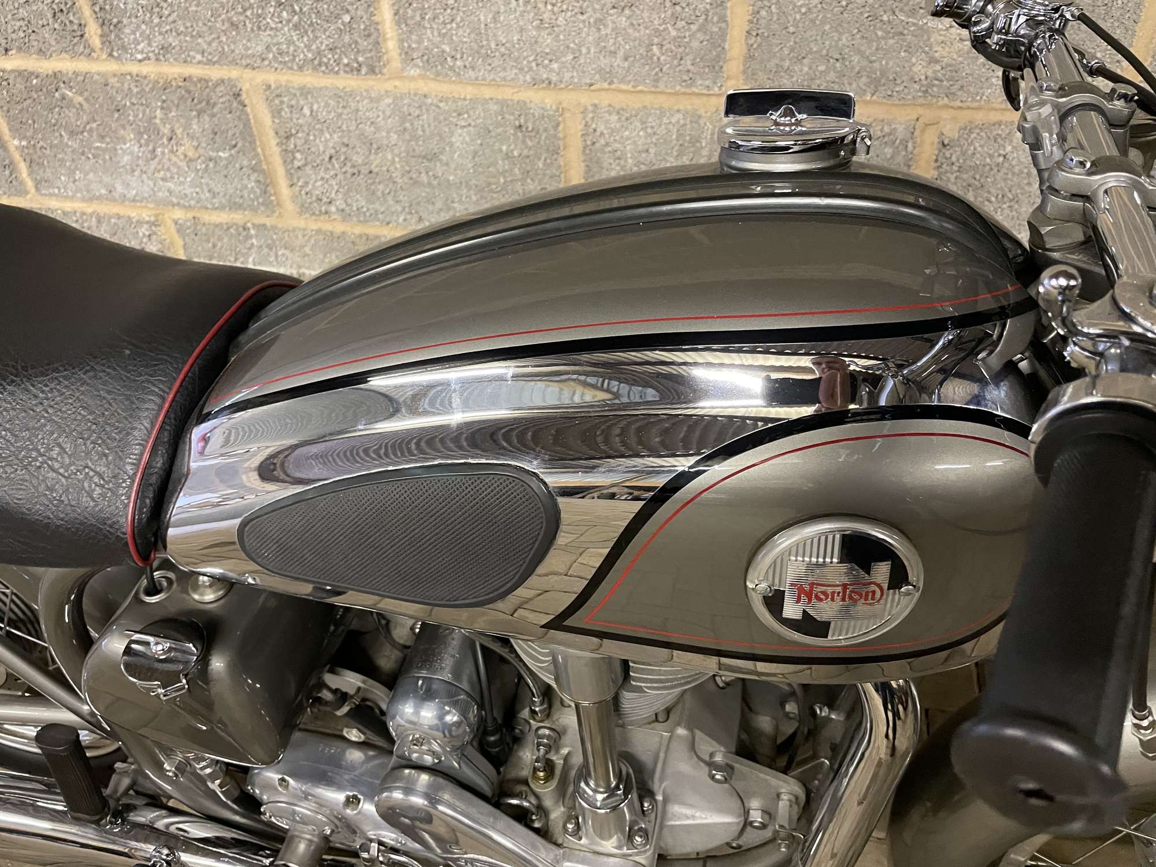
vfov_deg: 53.1
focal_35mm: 26
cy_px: 434
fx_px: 868
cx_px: 578
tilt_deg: -40.9
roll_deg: +3.6
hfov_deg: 67.3
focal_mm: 4.2
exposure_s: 1/33
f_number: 1.6
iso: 500
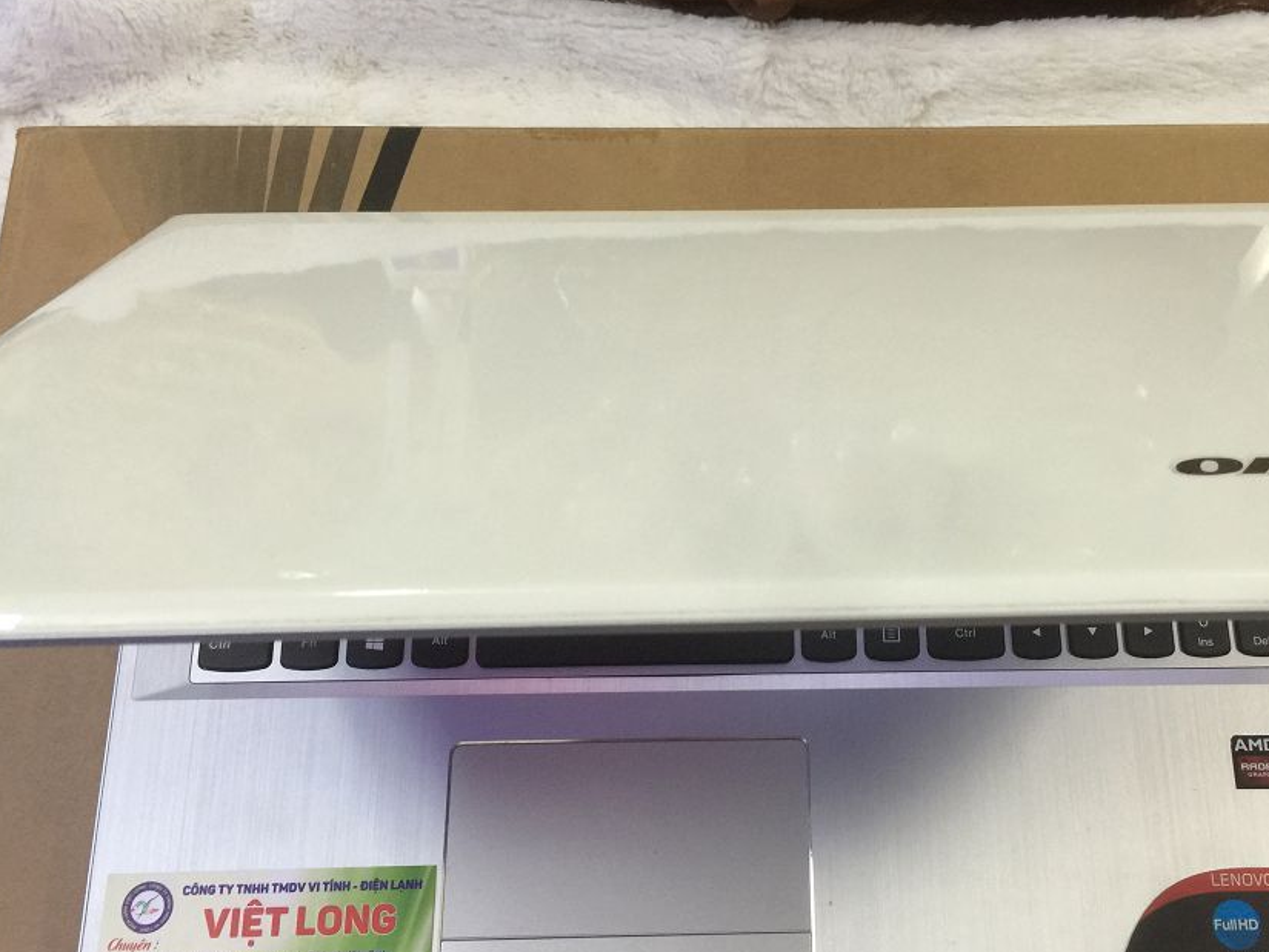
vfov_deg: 39.5
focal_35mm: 36
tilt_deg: -70.7
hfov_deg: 50.9
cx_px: 775
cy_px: 569
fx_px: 1320
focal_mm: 4.15
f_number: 2.2
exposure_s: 1/17
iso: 80
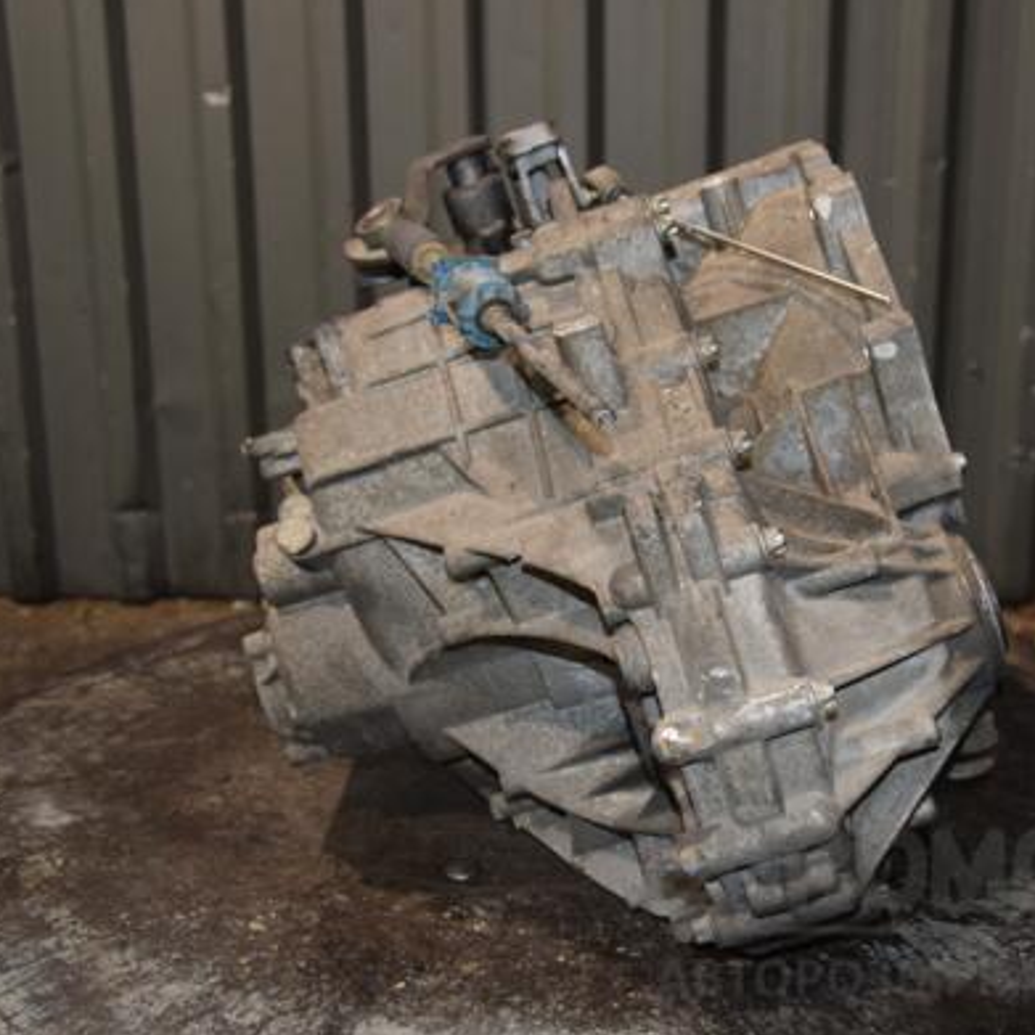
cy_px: 516
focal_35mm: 47
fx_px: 1590
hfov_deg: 36.0
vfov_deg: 36.1
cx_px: 606
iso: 800
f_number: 5
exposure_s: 1/60
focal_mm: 24
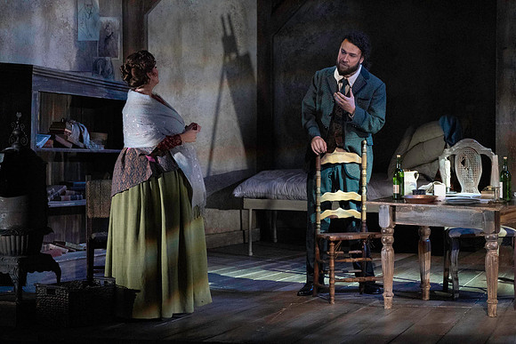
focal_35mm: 361
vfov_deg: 3.8
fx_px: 5175
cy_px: 172
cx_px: 258
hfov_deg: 5.7
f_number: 7.1
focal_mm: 361
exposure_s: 1/320
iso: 16000
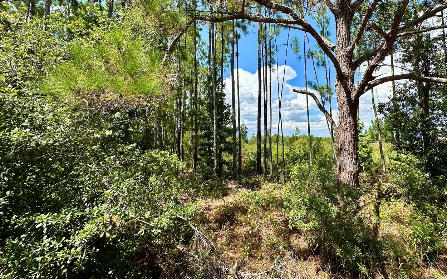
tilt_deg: +7.8
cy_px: 111
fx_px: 231
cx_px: 282
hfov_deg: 86.1
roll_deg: +0.9
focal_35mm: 19
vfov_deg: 61.7
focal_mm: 2.22
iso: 50
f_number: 2.2
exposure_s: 1/1689
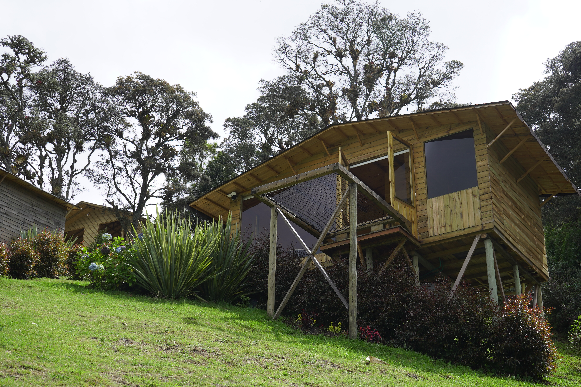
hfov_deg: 42.7
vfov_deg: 29.2
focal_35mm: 46
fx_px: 742
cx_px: 312
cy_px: 195
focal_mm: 41
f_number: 7.1
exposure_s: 1/200
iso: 100
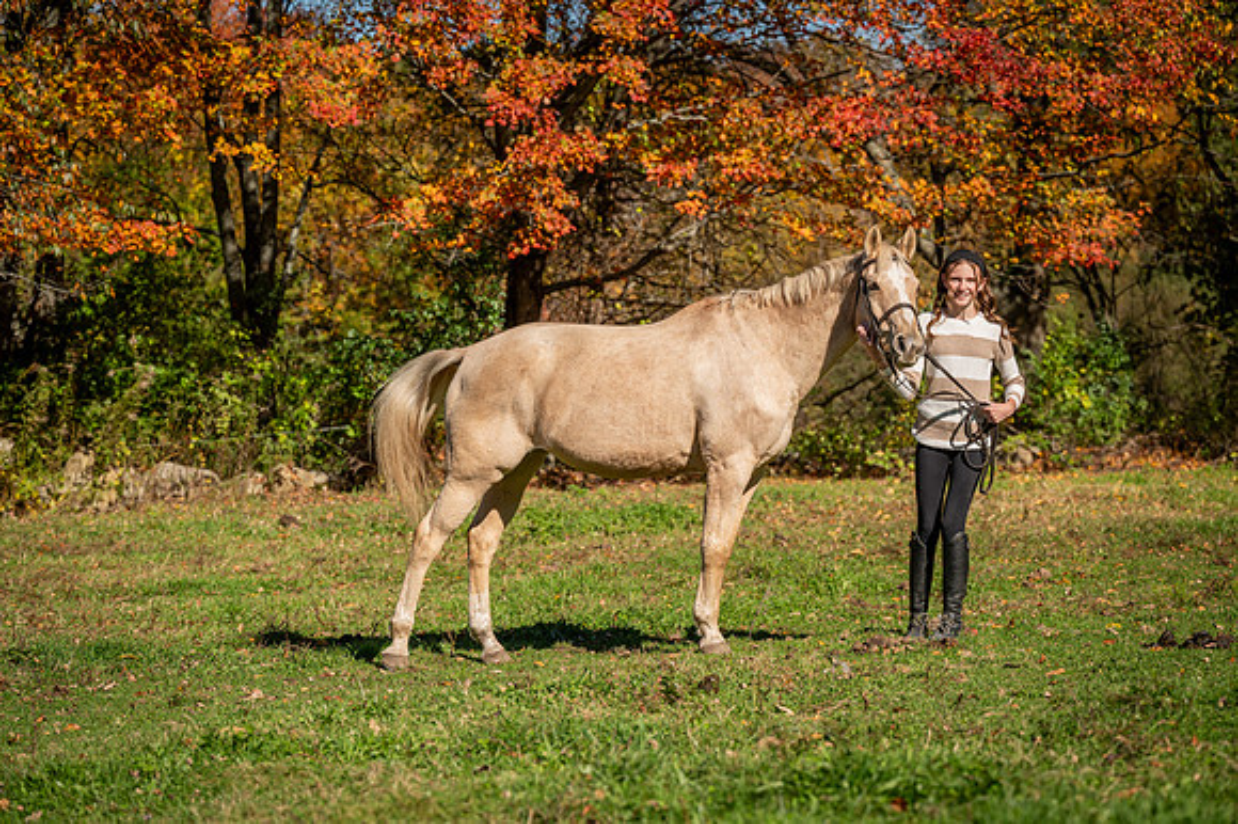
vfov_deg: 15.9
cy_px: 412
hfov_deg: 23.7
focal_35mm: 86
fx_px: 2956
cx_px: 619
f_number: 4
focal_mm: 86
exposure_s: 1/2500
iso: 100
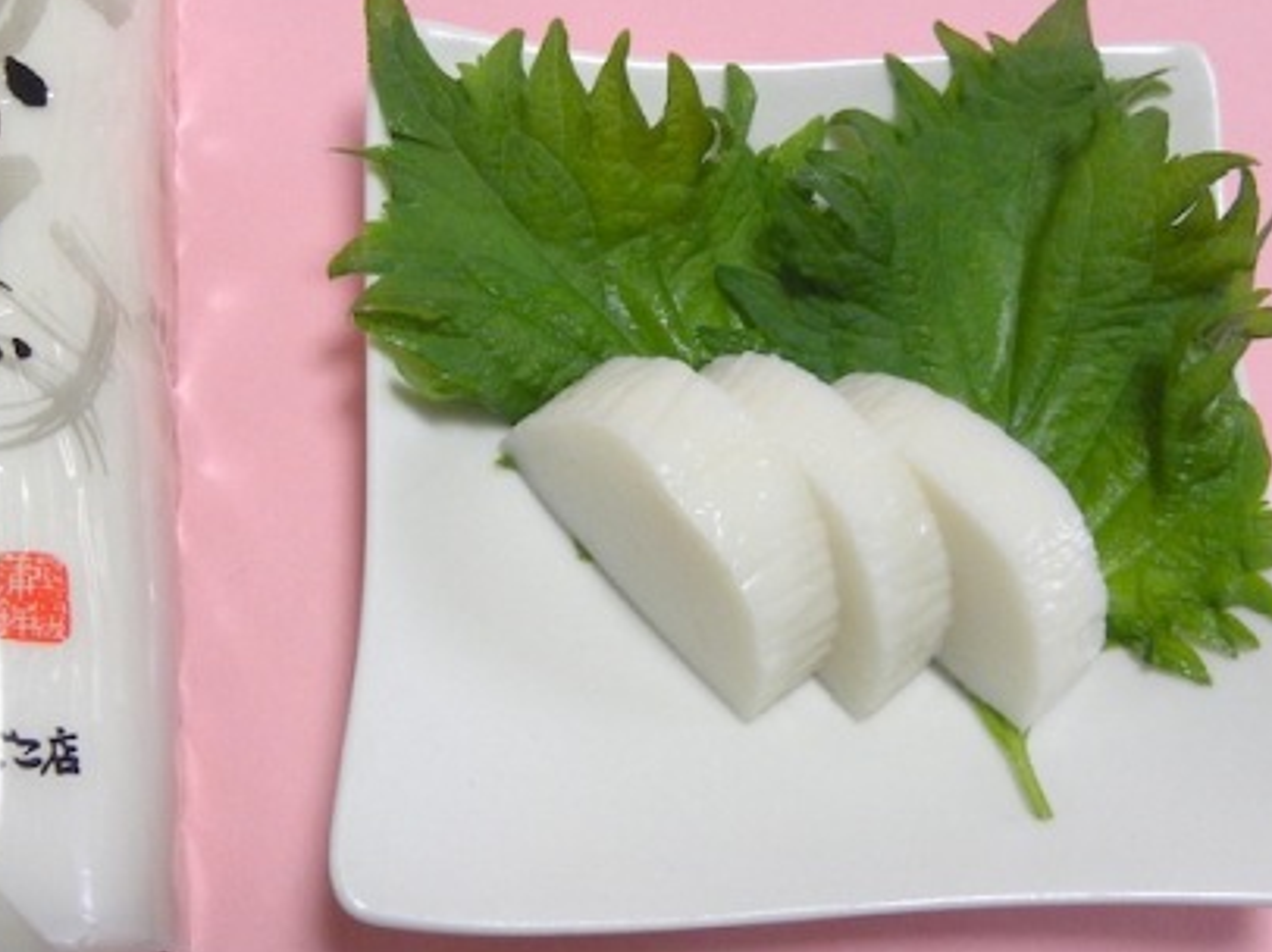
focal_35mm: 41
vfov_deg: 34.9
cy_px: 363
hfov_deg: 45.5
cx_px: 504
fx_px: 1506
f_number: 3.2
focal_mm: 4.6
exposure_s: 1/61
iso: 288
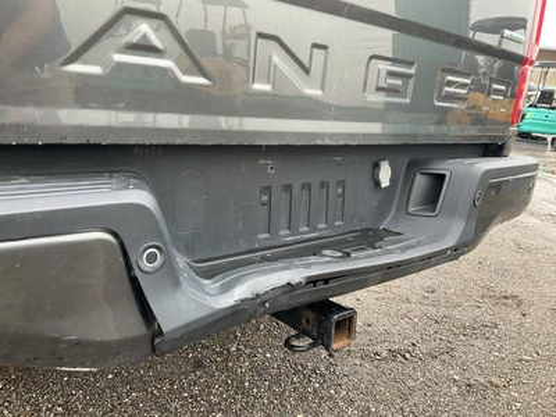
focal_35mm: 29
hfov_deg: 61.7
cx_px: 278
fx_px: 466
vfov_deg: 48.2
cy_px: 208
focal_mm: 3
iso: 32
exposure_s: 1/122
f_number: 1.8
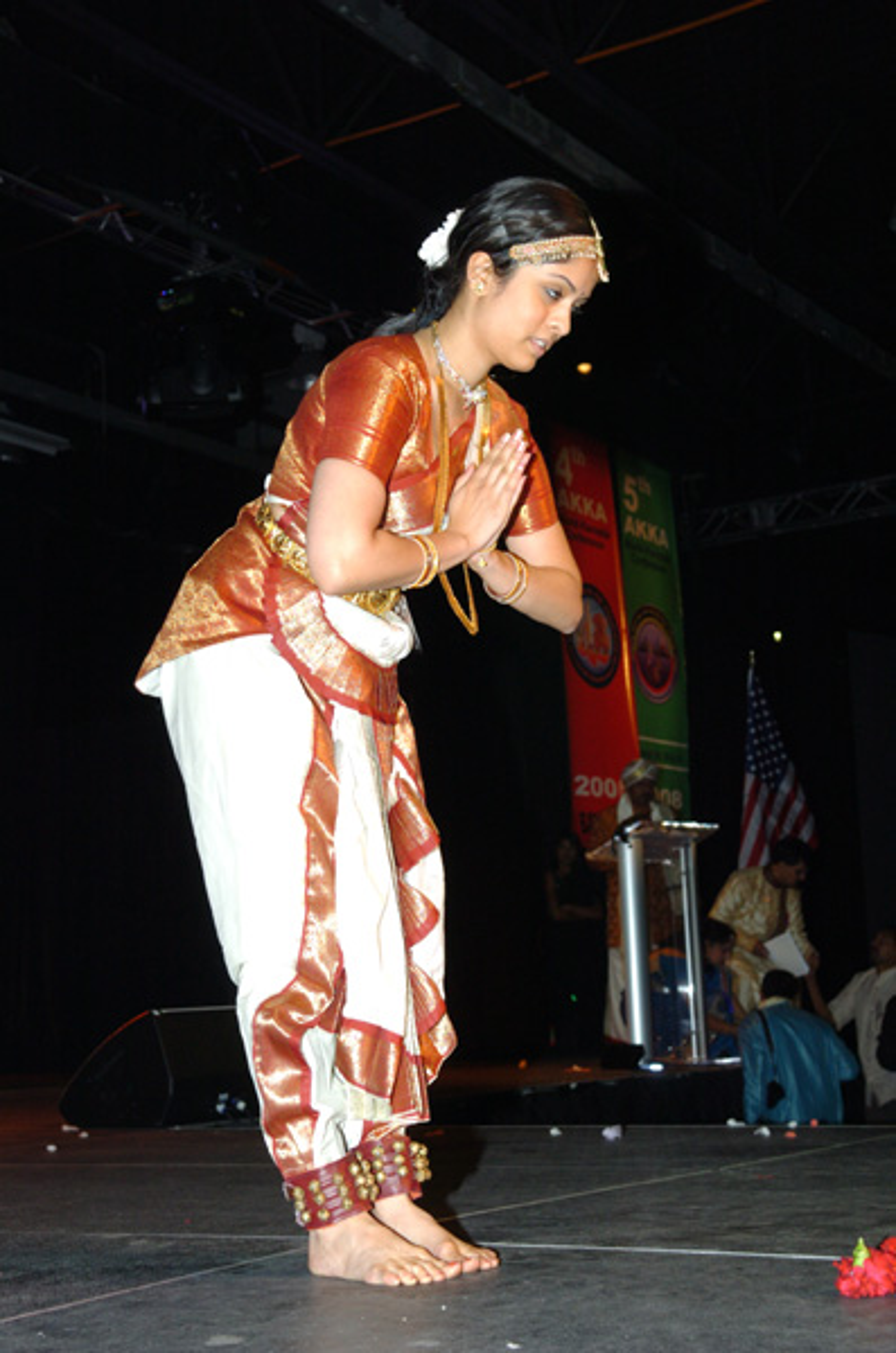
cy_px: 676
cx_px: 448
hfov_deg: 26.3
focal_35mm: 51
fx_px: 1914
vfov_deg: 39.0
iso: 400
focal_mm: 34
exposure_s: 1/200
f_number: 4.5
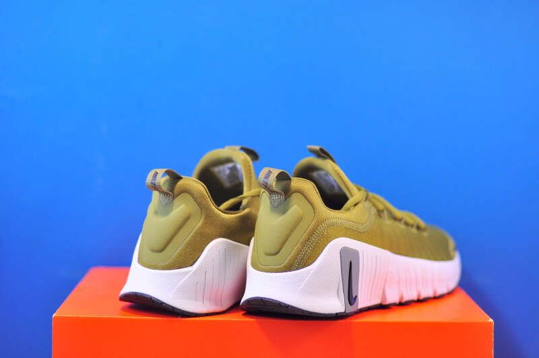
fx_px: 1121
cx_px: 270
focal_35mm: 75
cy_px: 179
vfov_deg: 18.1
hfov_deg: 27.0
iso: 250
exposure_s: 1/320
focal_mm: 50
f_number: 2
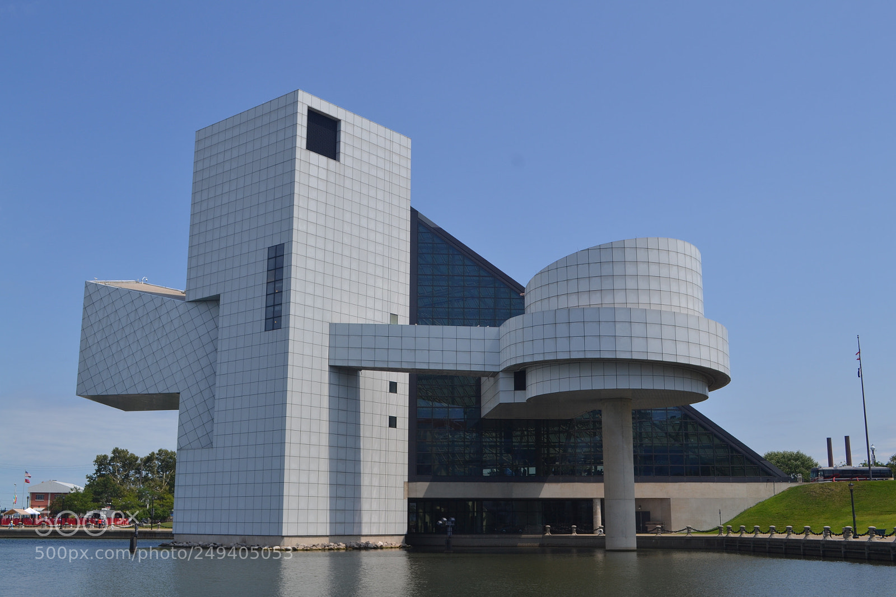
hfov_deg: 49.6
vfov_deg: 34.2
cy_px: 298
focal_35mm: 39
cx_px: 448
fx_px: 970
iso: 100
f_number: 9
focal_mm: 26
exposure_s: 1/320
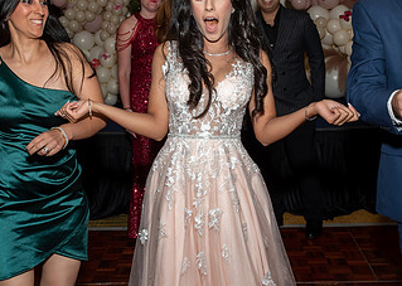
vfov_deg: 25.7
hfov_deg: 35.5
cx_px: 182
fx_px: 627
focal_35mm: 55
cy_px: 123
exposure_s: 1/250
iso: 400
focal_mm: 18
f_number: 6.3
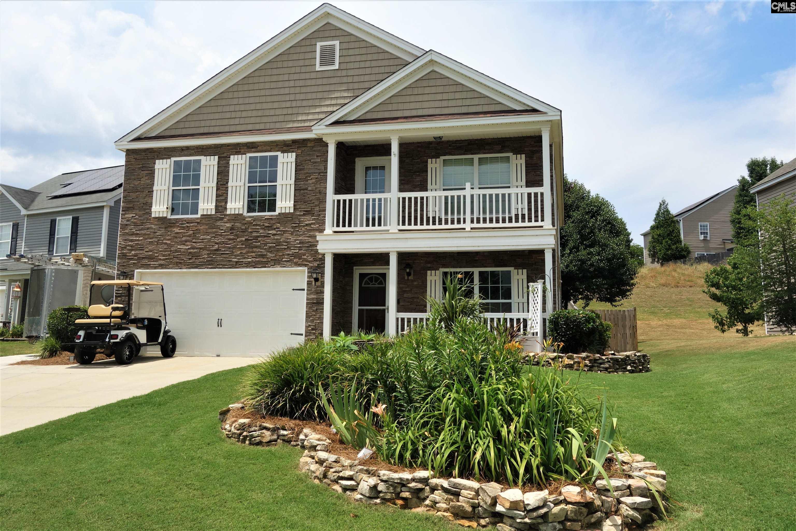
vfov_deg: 46.4
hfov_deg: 65.5
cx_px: 398
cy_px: 266
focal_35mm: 28
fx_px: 619
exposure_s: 1/800
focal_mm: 10.4
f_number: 5.6
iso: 125
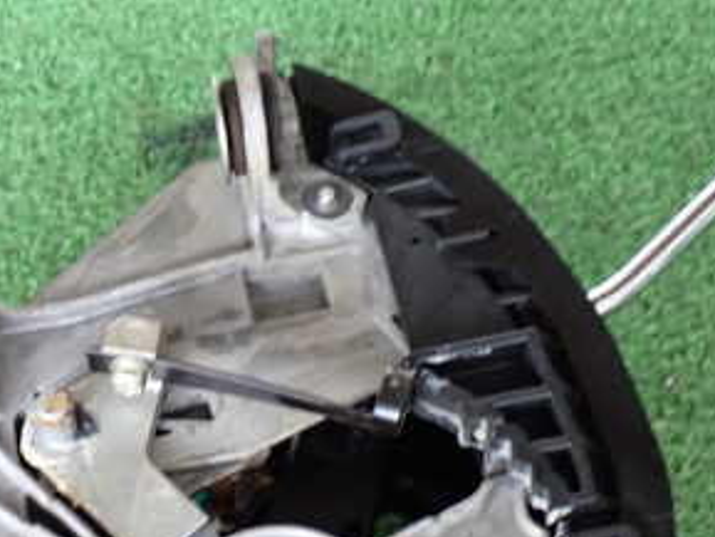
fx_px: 1756
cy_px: 475
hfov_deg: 22.8
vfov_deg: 17.2
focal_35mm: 85
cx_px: 205
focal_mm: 7.31
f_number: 2.8
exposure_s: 1/40
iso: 500
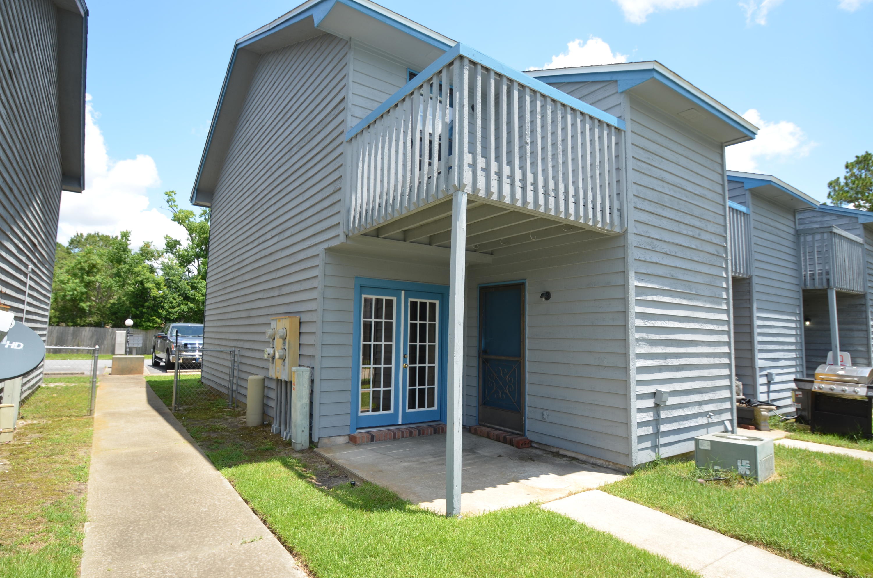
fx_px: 436
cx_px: 436
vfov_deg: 67.1
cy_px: 289
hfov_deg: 90.1
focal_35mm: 18
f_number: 8
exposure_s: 1/250
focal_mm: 12
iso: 180
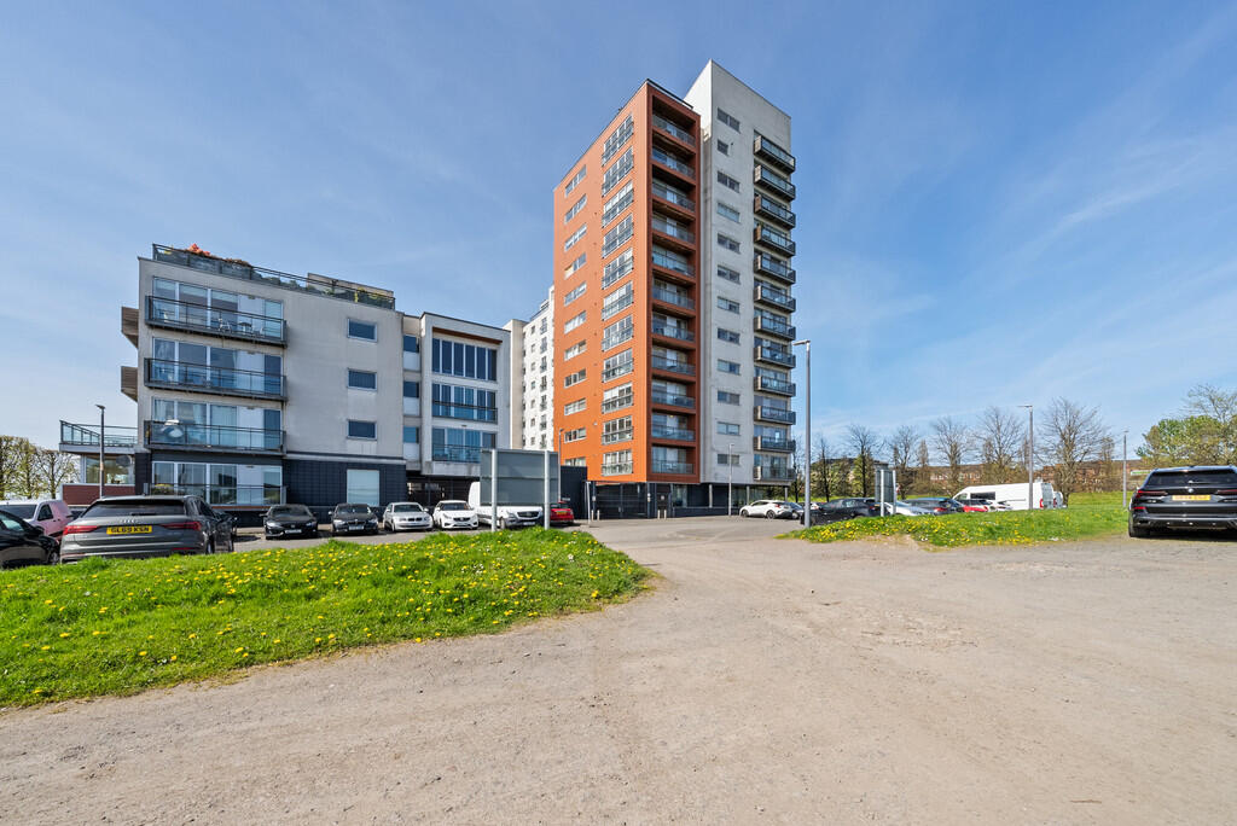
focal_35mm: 12
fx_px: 413
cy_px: 413
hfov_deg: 112.6
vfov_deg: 90.1
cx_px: 618
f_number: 8
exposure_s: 1/320
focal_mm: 12
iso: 800
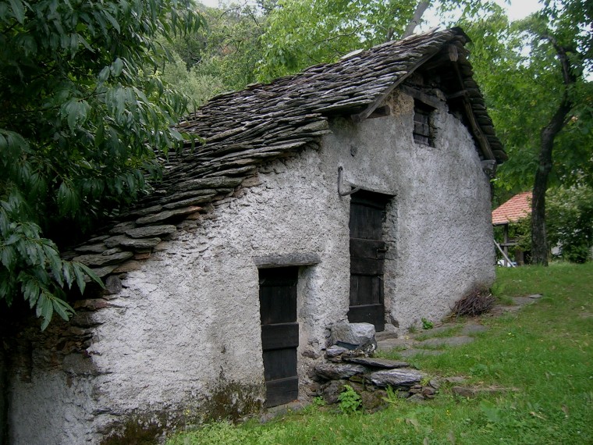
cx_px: 296
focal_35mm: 35
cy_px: 222
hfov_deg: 52.6
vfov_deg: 40.7
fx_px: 600
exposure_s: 1/104
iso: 50
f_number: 2.8
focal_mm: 5.4
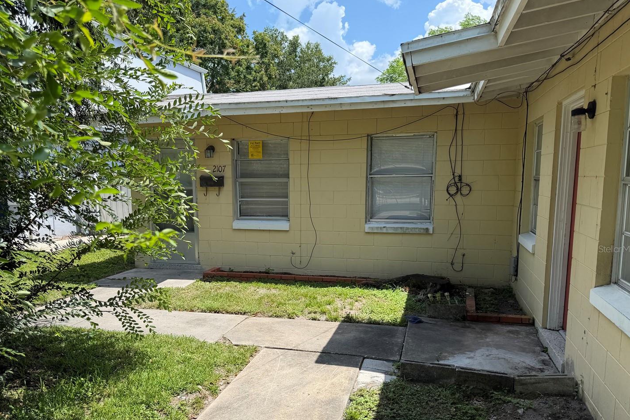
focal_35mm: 28
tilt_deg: -10.1
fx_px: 490
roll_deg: +0.6
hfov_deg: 65.3
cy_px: 249
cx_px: 287
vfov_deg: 46.2
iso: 80
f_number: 1.78
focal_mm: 6.76
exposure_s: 1/2525
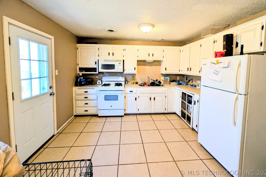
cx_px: 135
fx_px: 96
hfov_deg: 108.3
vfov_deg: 84.7
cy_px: 74
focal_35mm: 13
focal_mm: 2.02
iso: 80
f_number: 1.7
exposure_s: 1/60
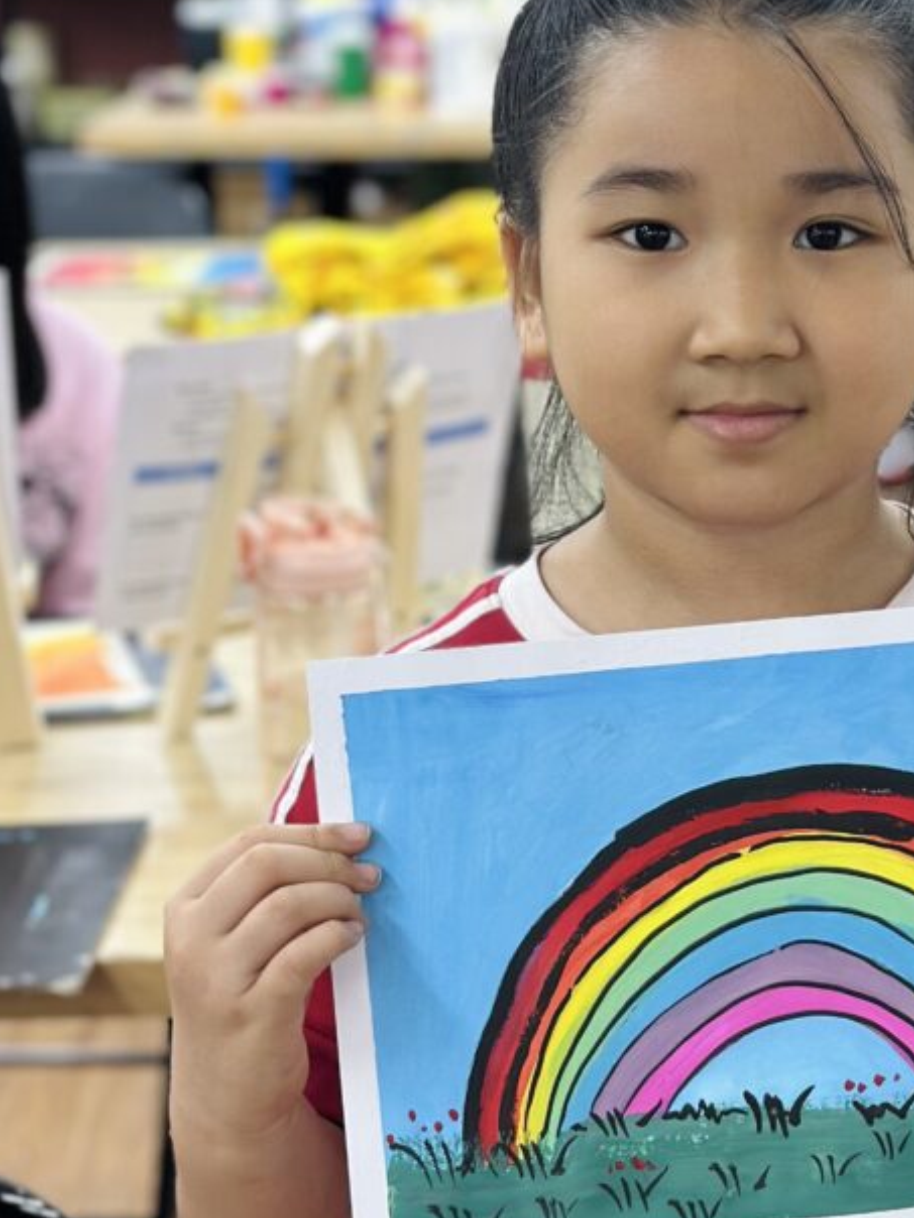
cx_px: 684
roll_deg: -0.1
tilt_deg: -10.8
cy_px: 455
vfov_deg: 18.5
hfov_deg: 13.9
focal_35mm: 106
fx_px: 3732
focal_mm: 6.86
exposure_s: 1/100
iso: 64
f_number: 1.78
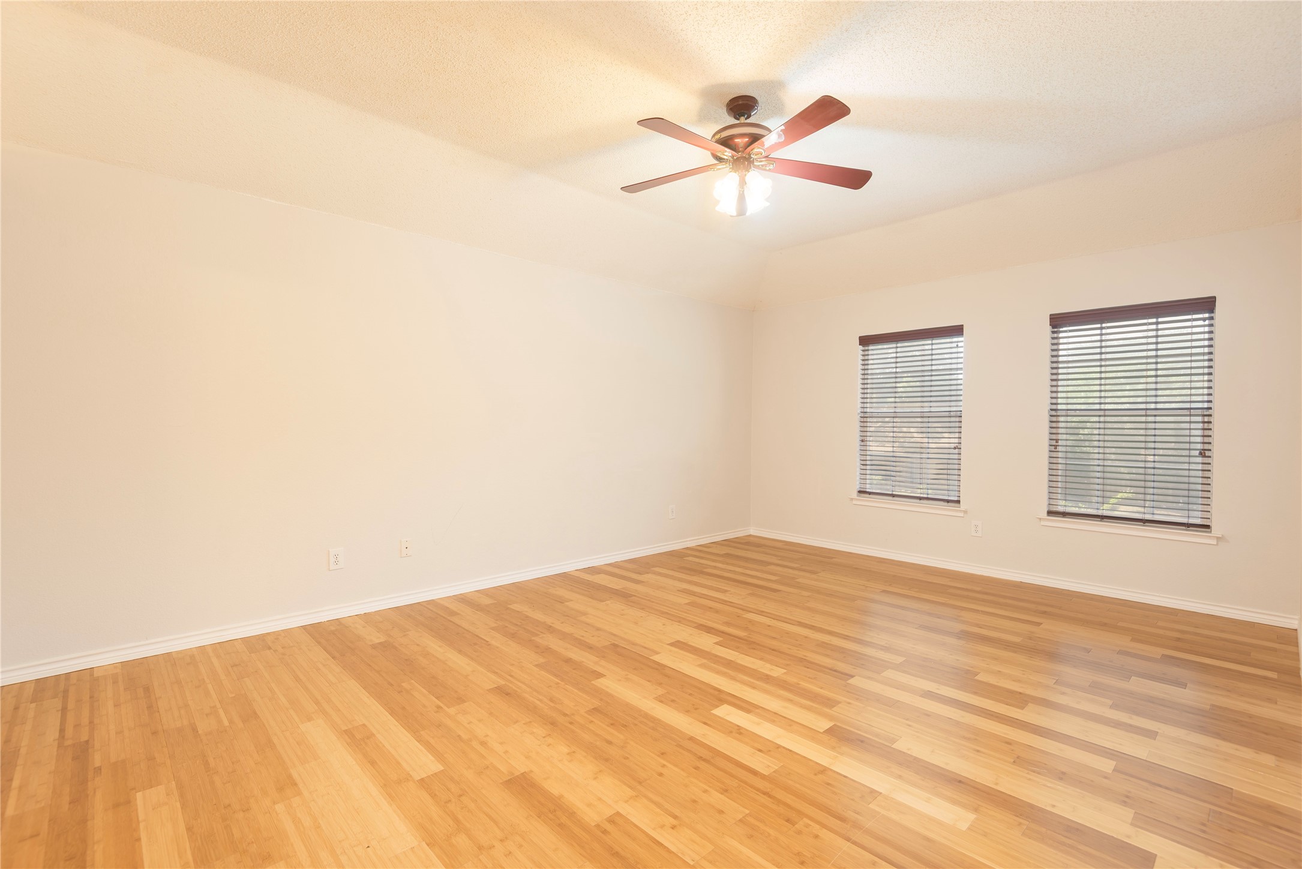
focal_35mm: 16
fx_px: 579
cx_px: 651
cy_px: 434
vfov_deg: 73.8
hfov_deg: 96.7
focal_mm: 16
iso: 100
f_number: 7.1
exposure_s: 1/2
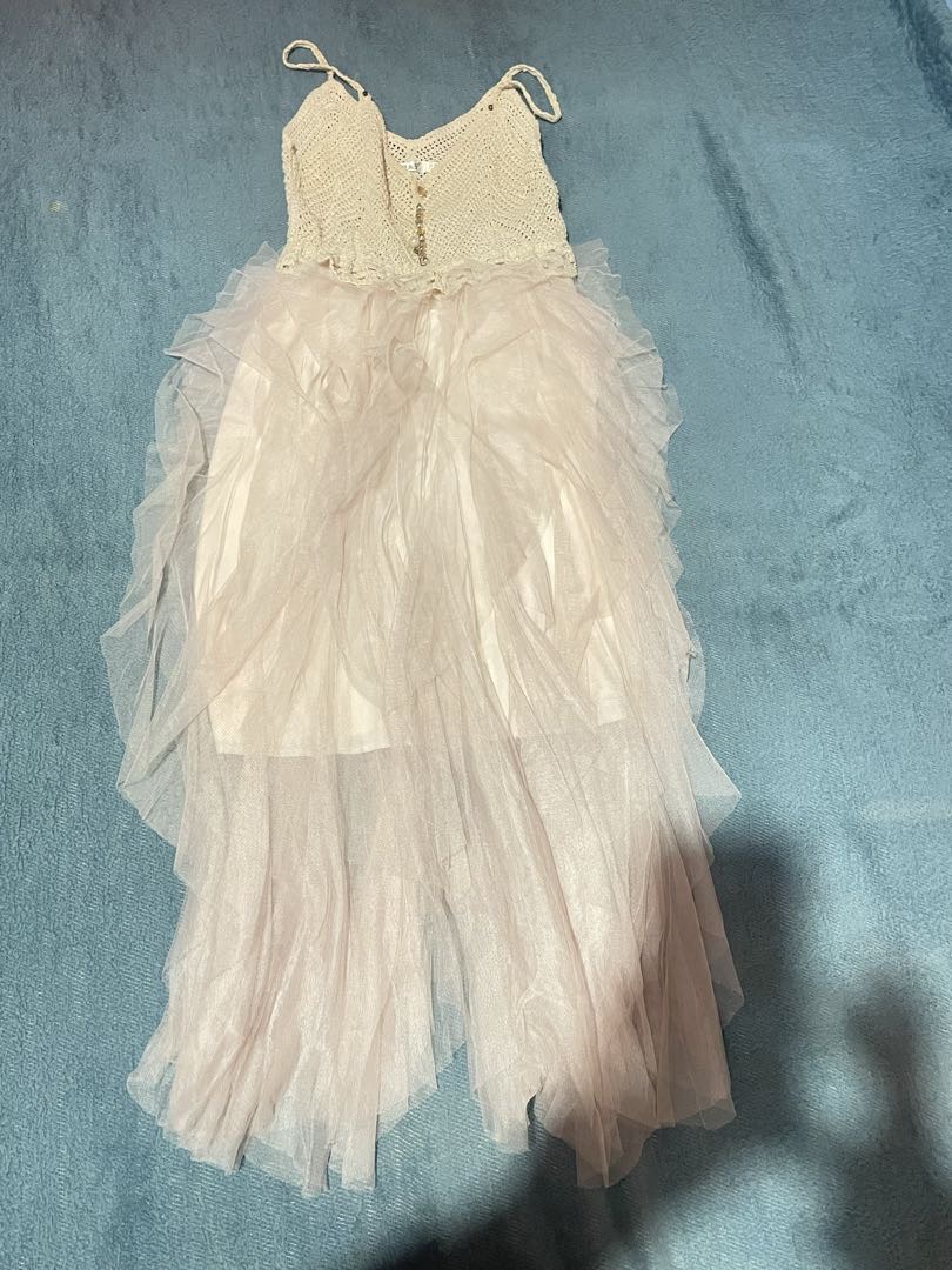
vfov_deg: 67.3
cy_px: 635
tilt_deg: -69.8
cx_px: 476
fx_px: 953
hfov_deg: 53.1
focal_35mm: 26
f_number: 1.6
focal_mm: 4.2
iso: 640
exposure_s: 1/33
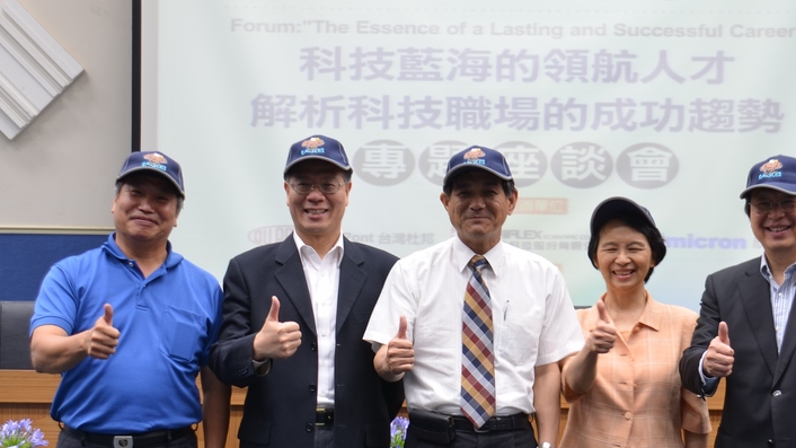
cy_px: 304
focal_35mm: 80
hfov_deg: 26.5
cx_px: 448
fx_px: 1688
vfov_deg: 15.1
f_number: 4.5
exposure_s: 1/10
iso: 100
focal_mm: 30
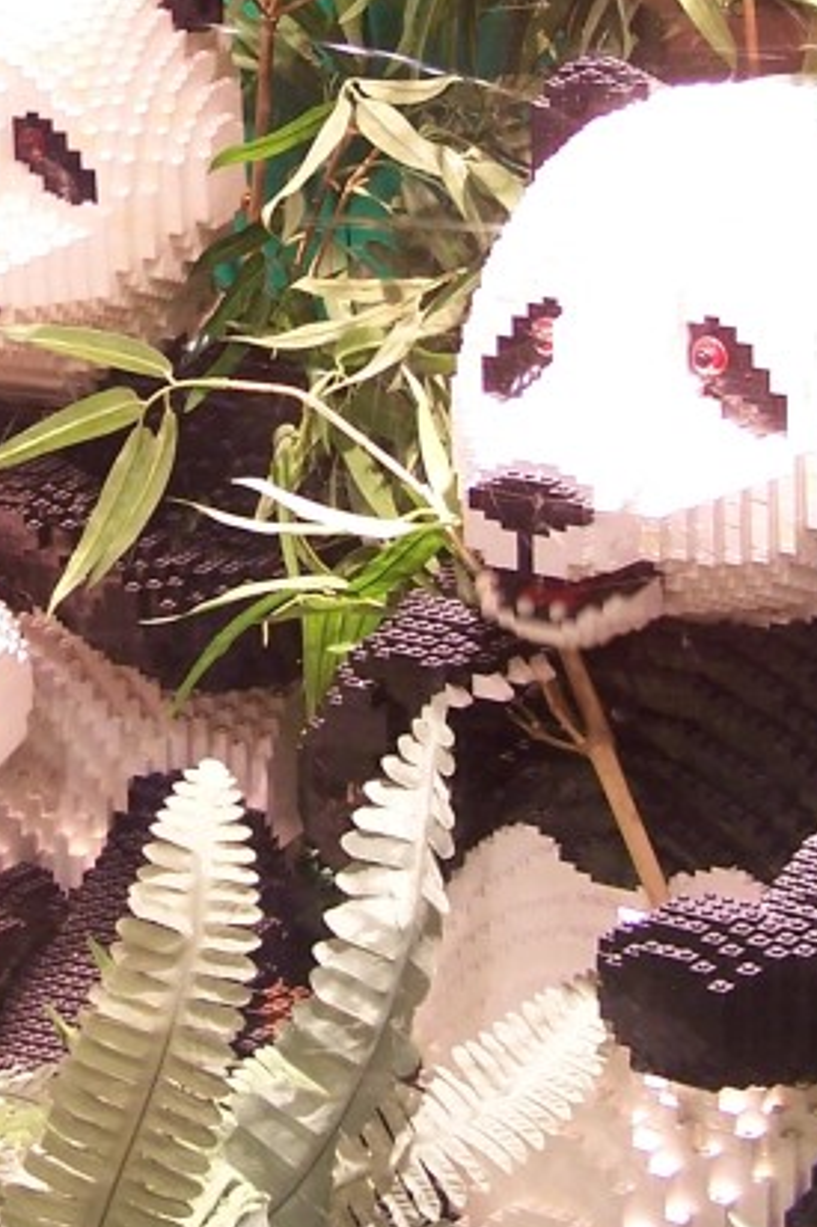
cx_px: 101
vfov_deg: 20.6
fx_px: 3339
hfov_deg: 13.8
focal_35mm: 98
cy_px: 256
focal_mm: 6.3
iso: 80
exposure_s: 1/4
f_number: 2.8
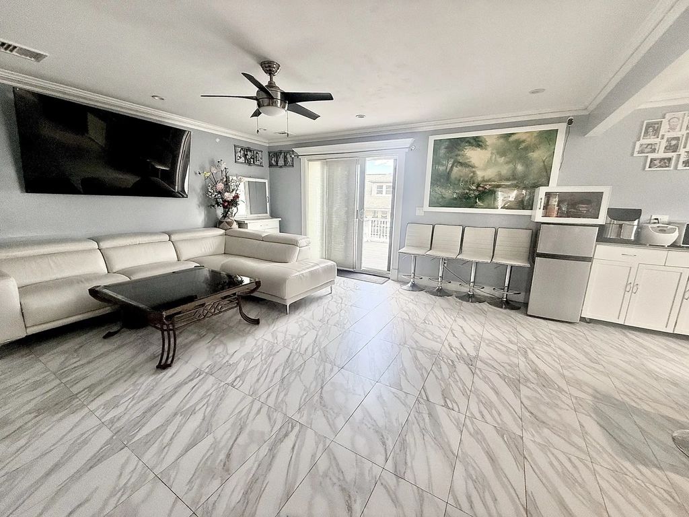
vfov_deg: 85.7
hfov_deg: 102.1
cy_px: 258
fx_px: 279
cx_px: 344
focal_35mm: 14
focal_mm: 2.22
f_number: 2.2
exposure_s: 1/120
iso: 160
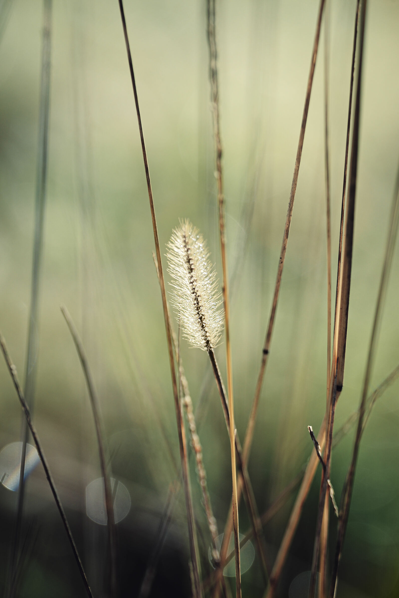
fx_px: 3740
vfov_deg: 9.1
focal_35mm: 225
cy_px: 299
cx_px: 200
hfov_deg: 6.1
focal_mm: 150
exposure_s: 1/1600
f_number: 2.8
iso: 125
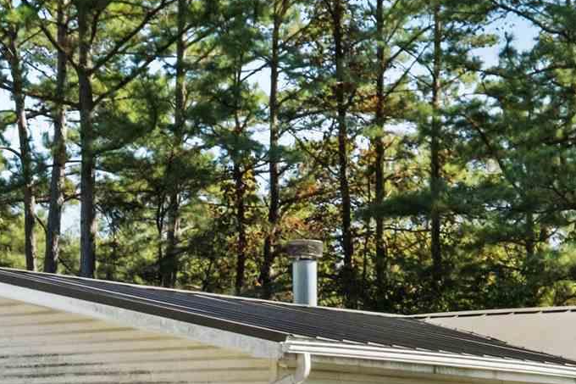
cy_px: 516
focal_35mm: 131
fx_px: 2095
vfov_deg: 10.2
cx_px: 214
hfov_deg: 15.6
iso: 800
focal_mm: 19.1
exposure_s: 1/125
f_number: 9
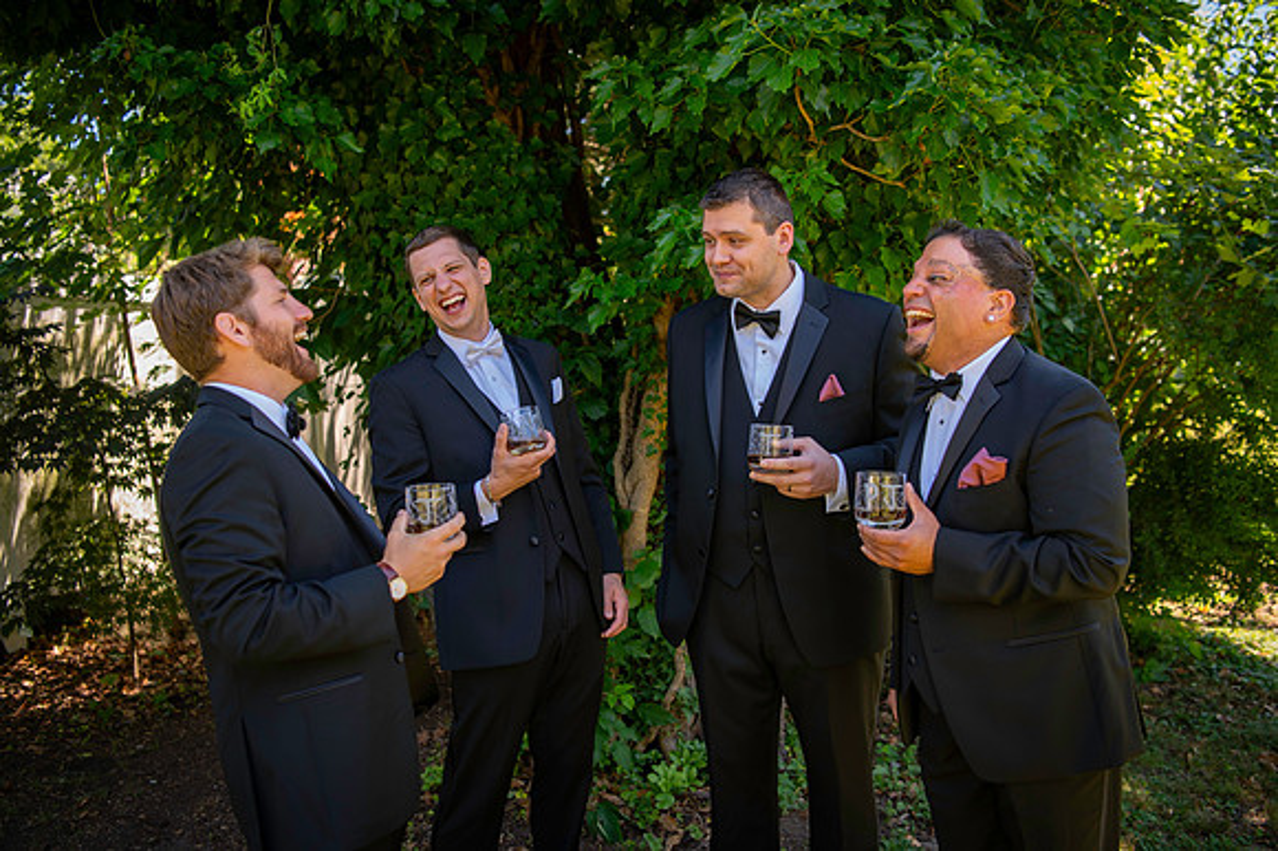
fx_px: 1135
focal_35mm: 32
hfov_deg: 58.7
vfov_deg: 41.1
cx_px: 639
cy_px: 426
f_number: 2.8
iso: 100
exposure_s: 1/125
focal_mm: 32
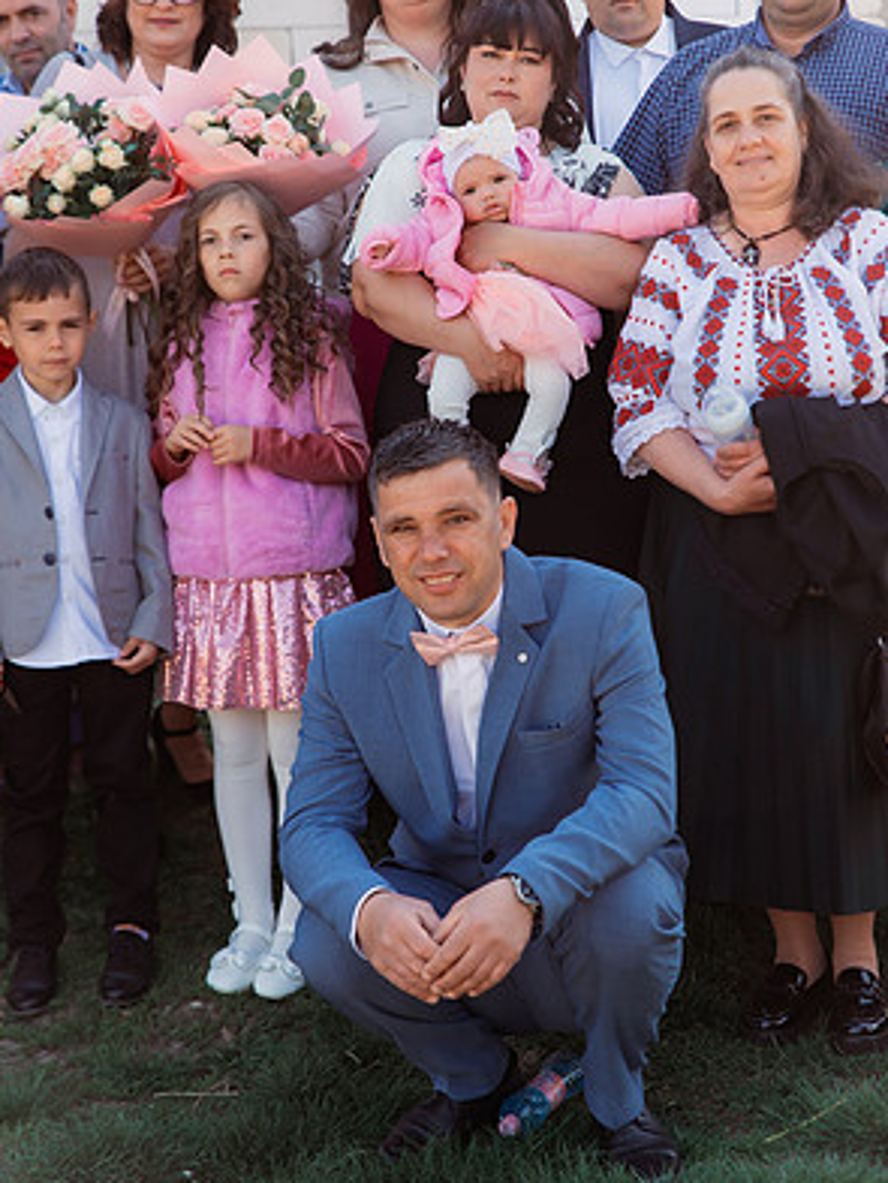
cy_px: 548
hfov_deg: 19.1
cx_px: 444
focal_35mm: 77
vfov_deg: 25.3
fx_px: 2632
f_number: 3.5
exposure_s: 1/500
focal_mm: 70
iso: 250
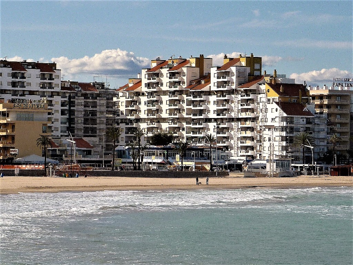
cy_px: 132
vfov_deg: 7.9
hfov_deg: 10.6
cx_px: 176
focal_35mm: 187
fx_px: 1907
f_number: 5.6
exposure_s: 1/640
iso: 80
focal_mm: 17
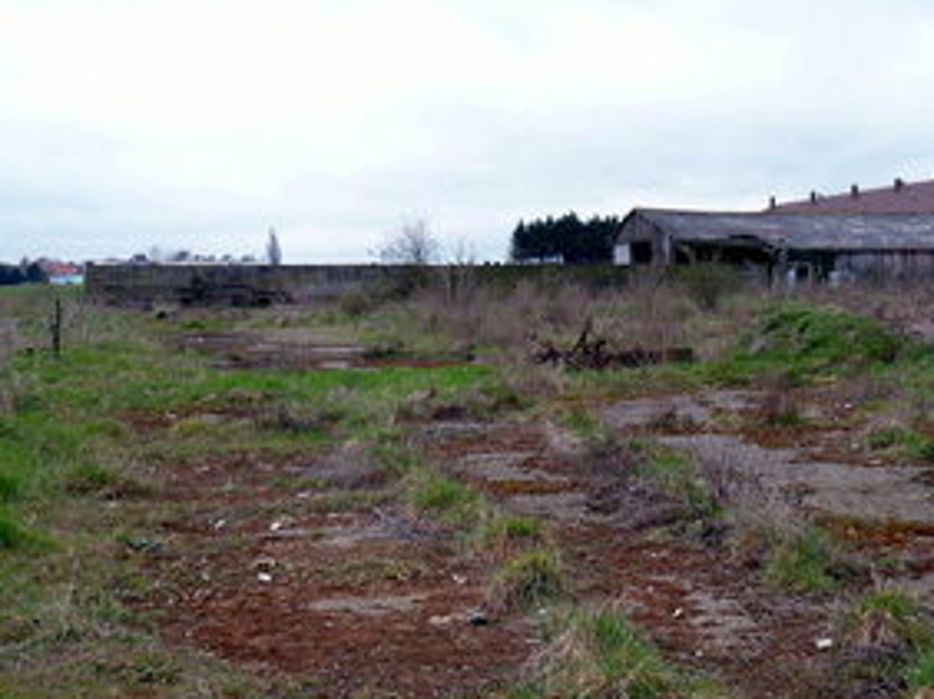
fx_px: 1186
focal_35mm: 44
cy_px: 388
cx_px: 656
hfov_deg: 42.1
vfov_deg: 32.8
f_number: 2.8
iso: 80
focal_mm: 5.5
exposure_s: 1/320
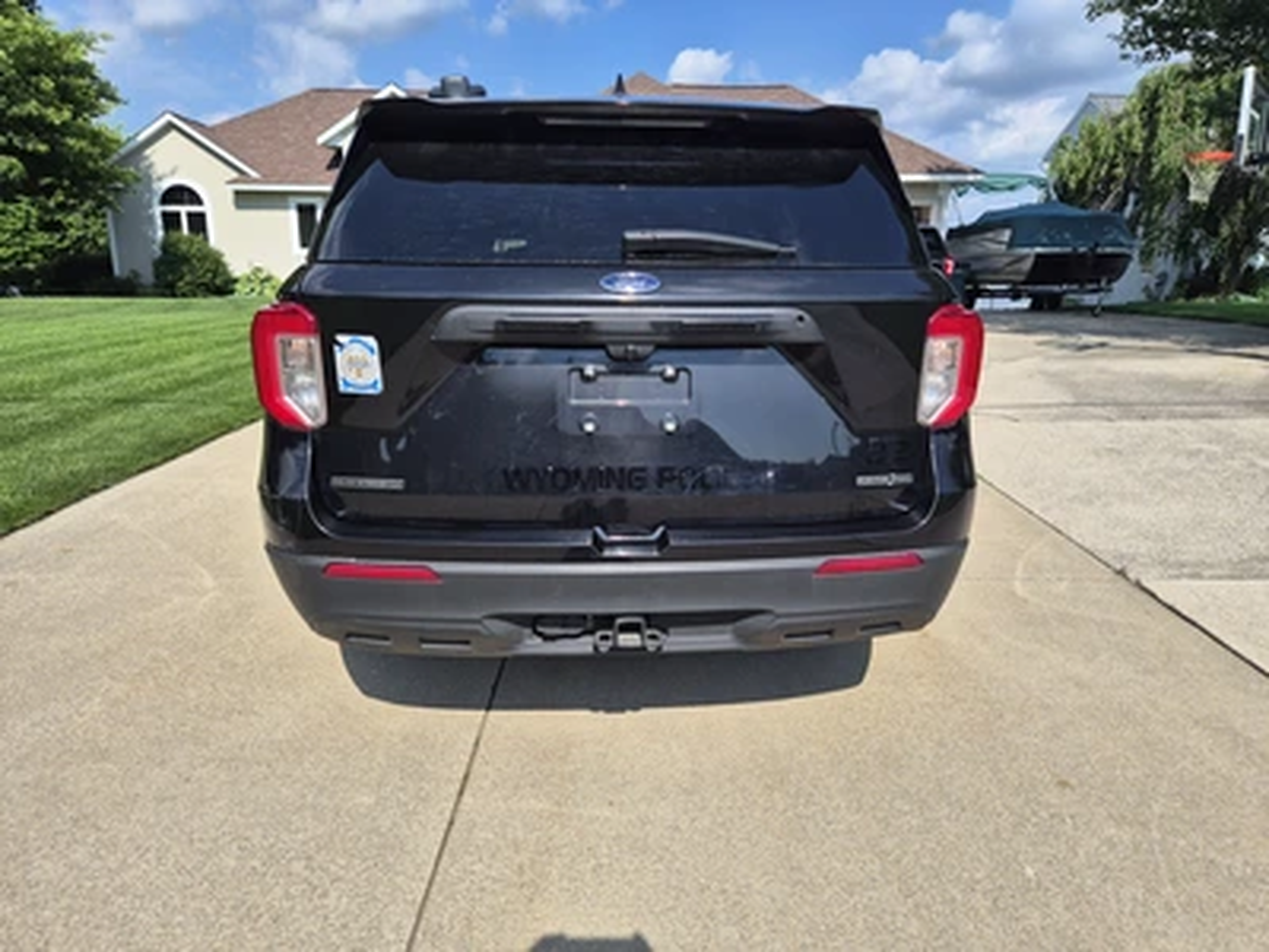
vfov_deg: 58.9
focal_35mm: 23
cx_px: 634
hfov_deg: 73.9
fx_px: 843
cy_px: 476
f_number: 1.8
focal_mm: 5.4
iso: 80
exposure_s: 1/5168
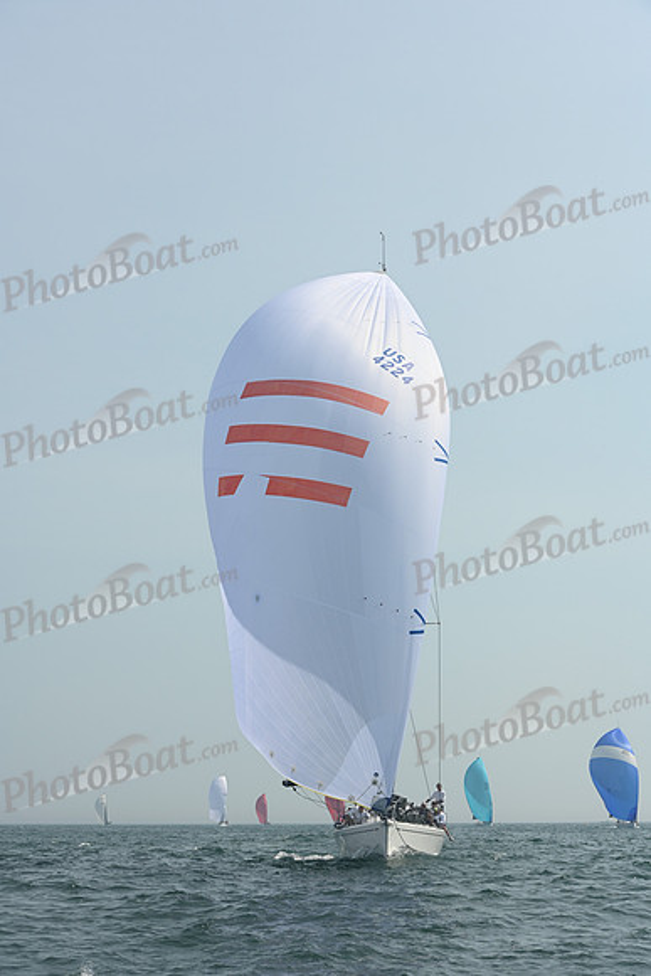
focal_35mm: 70
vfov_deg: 28.8
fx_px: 1897
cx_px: 326
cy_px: 488
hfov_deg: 19.5
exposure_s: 1/1250
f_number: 9
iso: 320
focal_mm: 70
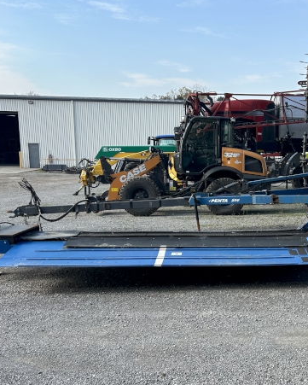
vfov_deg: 40.9
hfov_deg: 32.1
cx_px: 265
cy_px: 239
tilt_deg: -9.9
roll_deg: -0.3
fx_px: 513
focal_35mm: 45
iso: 50
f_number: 1.5
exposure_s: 1/1645
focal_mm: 5.7
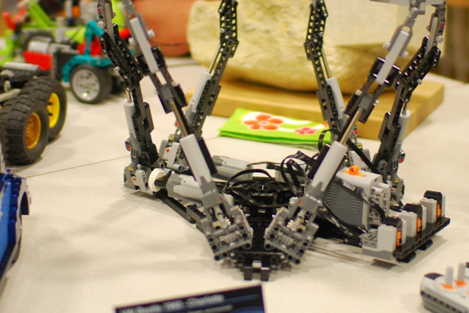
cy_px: 91
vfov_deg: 15.3
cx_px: 245
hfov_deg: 22.8
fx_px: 1160
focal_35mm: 89
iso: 320
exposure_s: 1/60
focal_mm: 30
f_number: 1.4
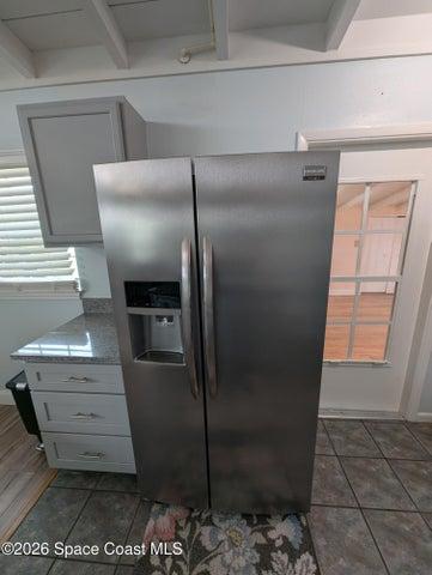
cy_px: 288
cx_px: 216
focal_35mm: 13
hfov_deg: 90.0
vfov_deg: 106.1
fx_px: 216
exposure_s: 1/31.8
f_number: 2.2
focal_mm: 1.95
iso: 106
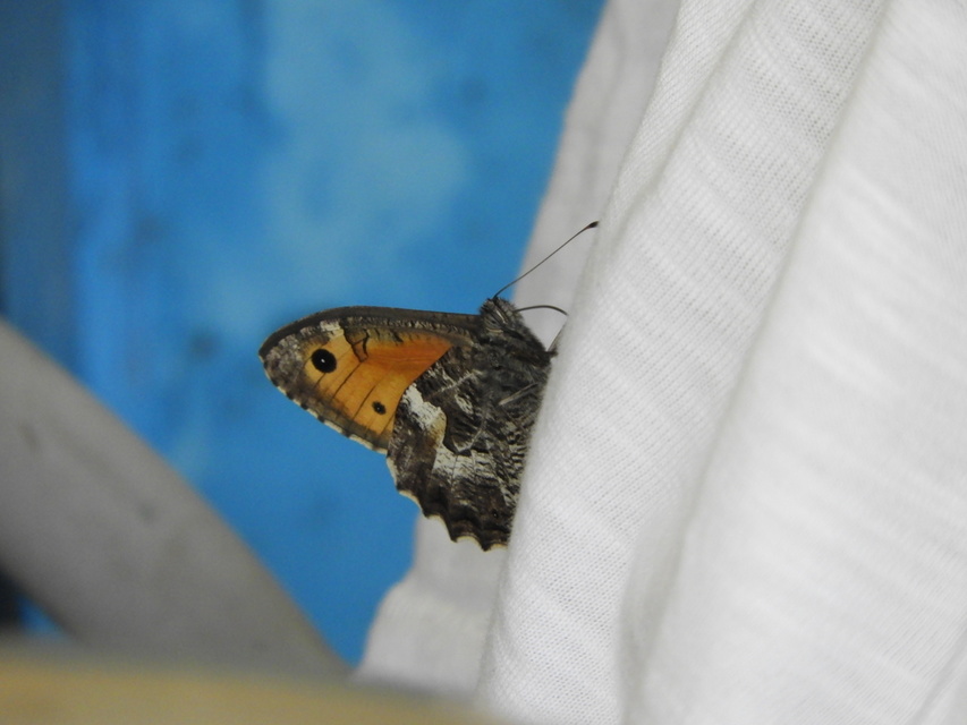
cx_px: 484
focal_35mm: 1200
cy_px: 362
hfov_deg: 1.7
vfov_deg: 1.2
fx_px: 33527
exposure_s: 1/60
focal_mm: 215
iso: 640
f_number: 6
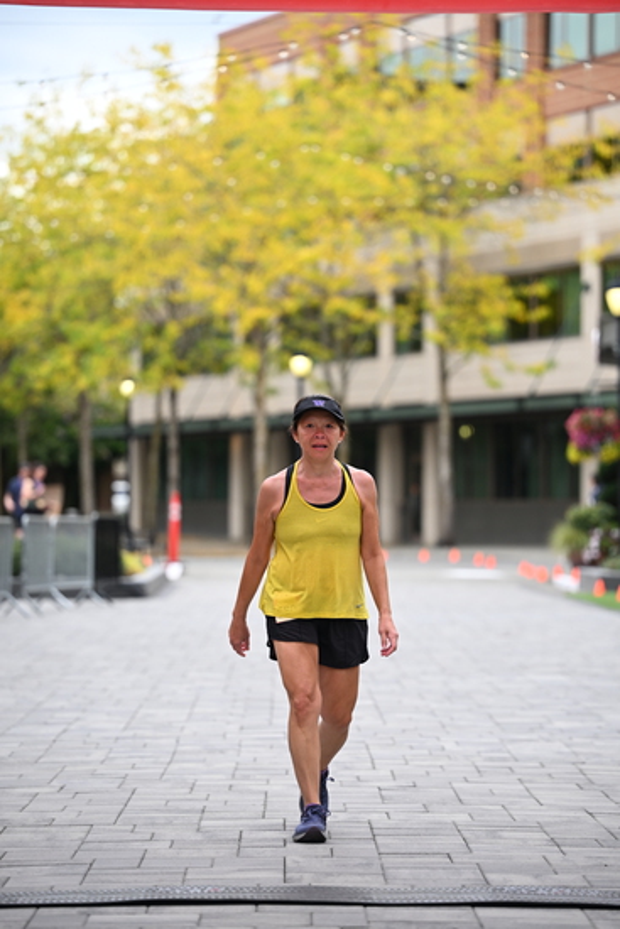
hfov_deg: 10.6
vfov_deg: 15.8
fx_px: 3356
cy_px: 464
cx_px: 310
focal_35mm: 130
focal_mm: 130
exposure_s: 1/1600
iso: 640
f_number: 2.8
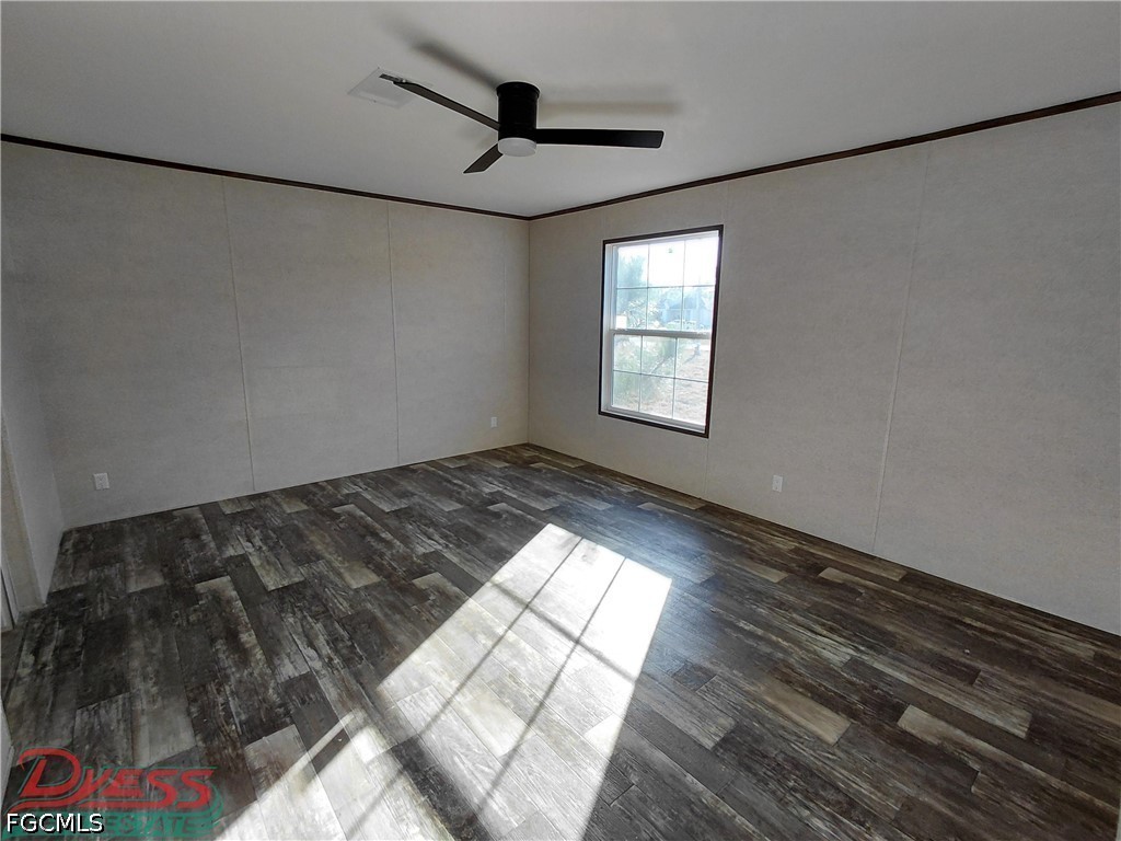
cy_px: 420
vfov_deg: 78.1
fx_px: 518
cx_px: 560
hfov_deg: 94.5
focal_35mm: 16
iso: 64
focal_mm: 1.64
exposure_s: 1/120
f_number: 2.2
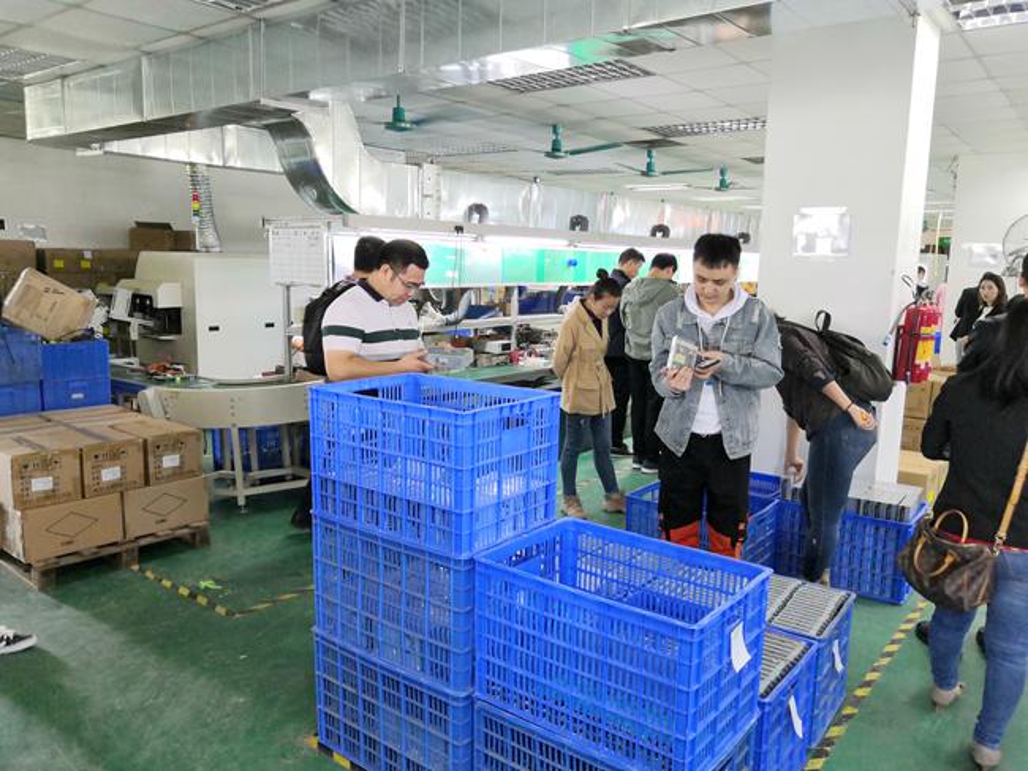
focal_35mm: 27
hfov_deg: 65.3
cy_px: 386
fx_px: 802
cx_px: 514
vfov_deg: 51.4
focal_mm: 3.95
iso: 320
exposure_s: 1/25
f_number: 1.8
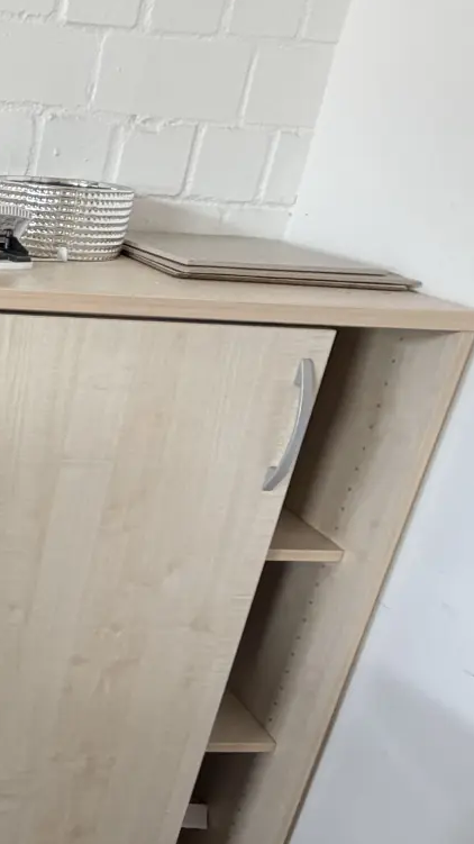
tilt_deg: -23.2
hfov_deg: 24.7
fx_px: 872
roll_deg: -4.5
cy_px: 459
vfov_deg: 51.6
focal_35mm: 39
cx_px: -203
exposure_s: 1/121
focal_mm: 2.22
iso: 160
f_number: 2.2
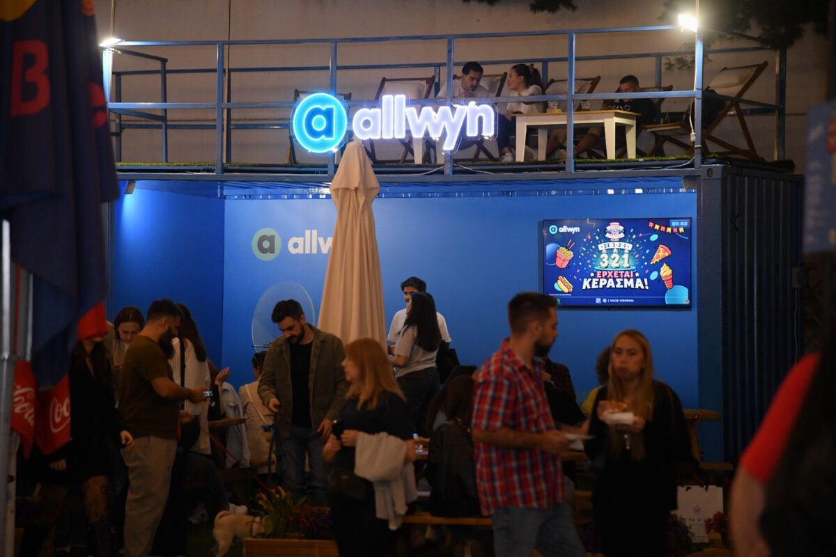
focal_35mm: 120
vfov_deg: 11.4
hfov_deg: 17.1
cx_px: 418
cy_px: 278
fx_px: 2786
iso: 4000
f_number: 4
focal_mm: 120
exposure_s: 1/250
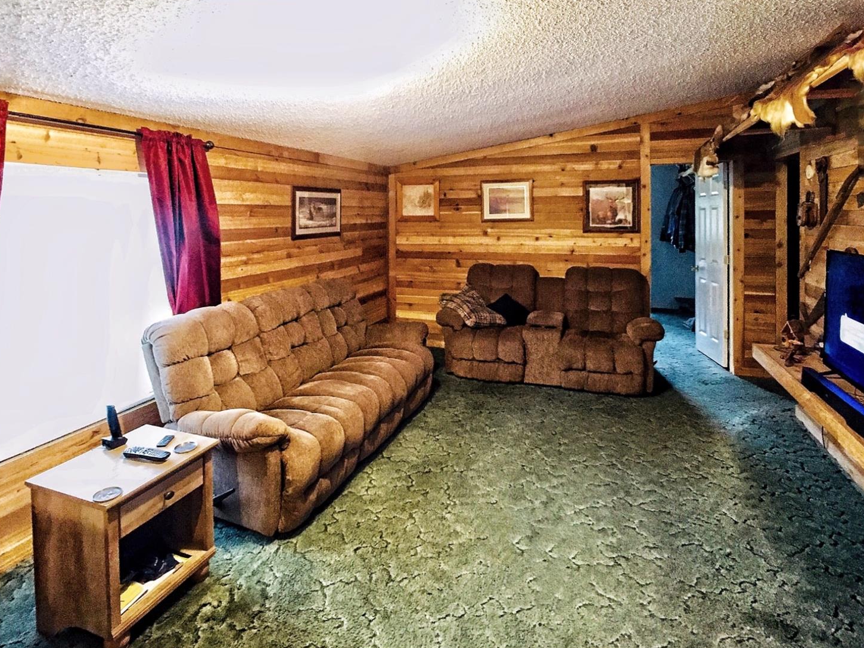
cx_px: 428
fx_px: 749
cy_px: 330
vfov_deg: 46.8
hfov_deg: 60.0
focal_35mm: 30
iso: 640
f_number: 2.2
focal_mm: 4.15
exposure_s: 1/15
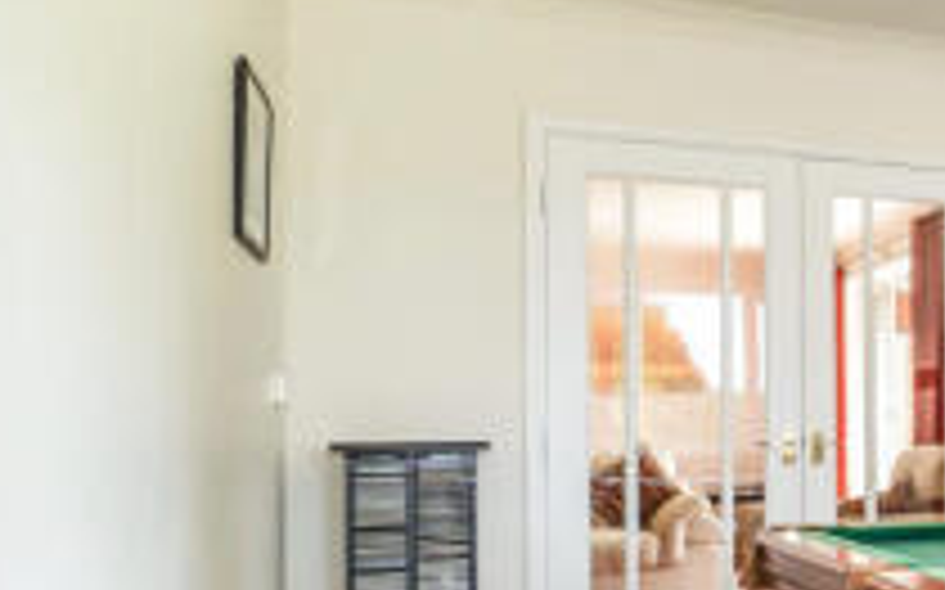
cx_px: 1285
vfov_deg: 24.1
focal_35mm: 53
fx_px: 1364
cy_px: 462
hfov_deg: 29.3
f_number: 4
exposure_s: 1/125
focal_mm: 9
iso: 200
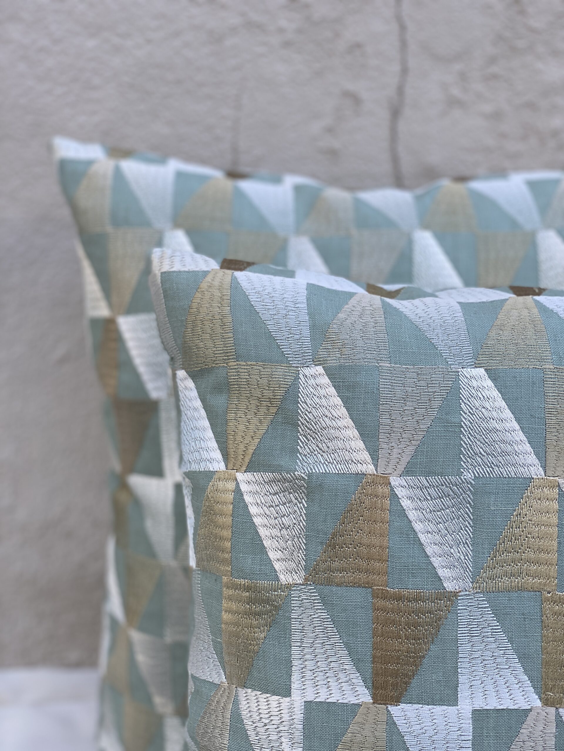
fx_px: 1130
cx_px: 282
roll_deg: -0.6
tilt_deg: -22.3
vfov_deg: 36.8
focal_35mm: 52
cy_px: 376
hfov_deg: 28.0
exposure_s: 1/122
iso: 25
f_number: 2
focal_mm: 6
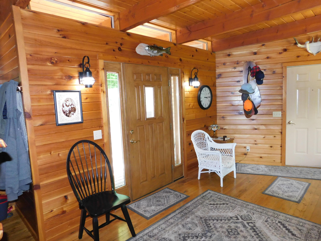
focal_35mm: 23
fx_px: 213
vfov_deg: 58.9
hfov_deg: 73.9
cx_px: 160
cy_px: 120
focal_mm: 4
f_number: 3
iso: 320
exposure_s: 1/30
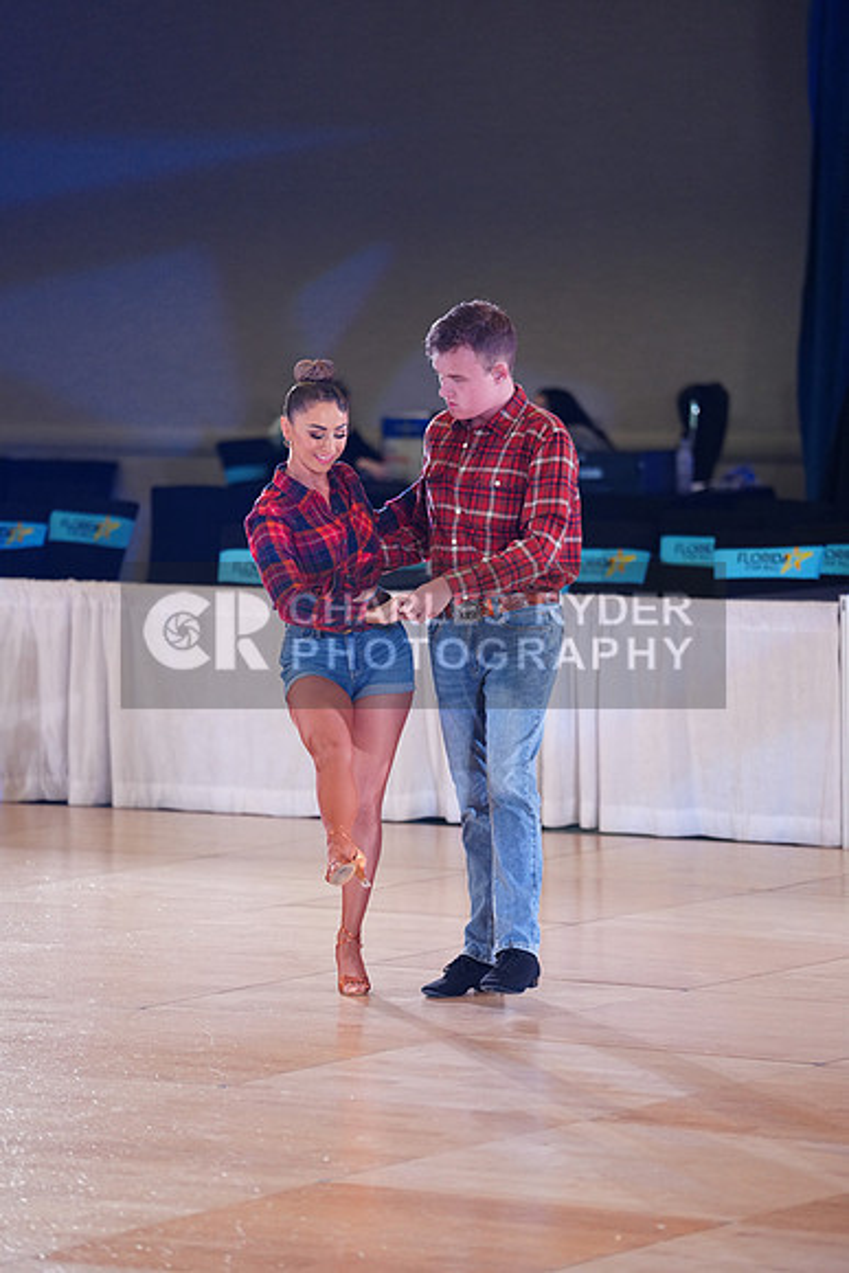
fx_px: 6434
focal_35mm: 182
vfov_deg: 11.3
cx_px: 424
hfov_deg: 7.5
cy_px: 636
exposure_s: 1/500
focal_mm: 182
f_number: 2.8
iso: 2500
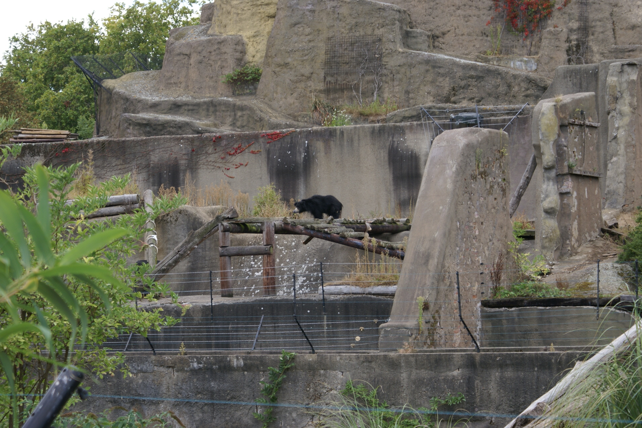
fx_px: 1872
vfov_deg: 13.0
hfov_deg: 19.5
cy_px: 214
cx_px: 321
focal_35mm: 105
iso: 125
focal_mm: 70
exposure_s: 1/125
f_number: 5.6
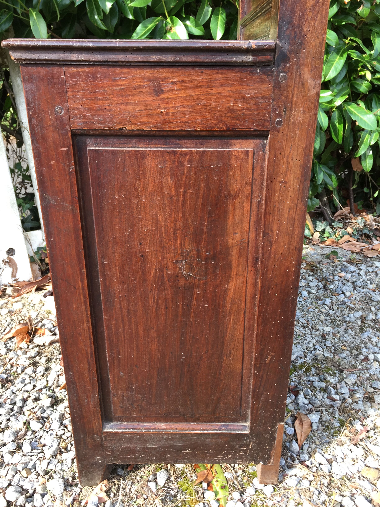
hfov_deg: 48.2
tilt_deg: -24.3
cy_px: 254
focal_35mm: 29
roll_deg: -0.6
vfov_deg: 61.7
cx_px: 190
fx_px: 424
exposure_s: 1/128
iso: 32
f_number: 2.2
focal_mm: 4.15
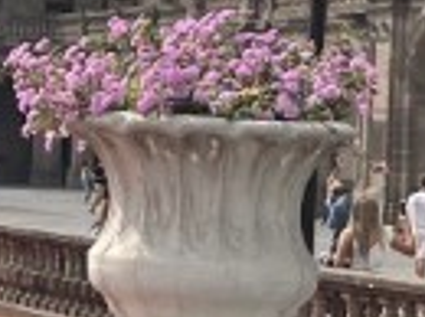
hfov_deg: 9.5
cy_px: 176
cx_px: -157
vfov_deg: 7.2
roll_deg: -2.1
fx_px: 2512
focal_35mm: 205
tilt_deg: -0.8
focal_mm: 5.1
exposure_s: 1/5076
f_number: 1.6
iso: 50
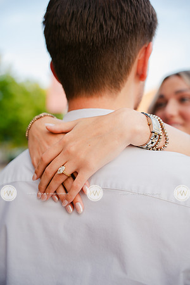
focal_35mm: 45
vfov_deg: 43.3
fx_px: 359
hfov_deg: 29.7
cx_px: 95
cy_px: 142
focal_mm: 45.3
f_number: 2.8
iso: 250
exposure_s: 1/250
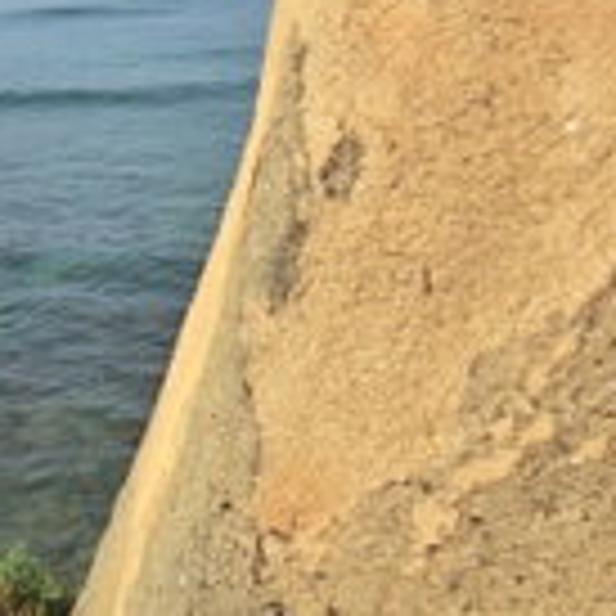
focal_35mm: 62
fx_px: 1248
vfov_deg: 27.7
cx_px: -256
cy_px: 324
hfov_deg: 23.3
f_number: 3.2
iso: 80
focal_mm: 4.3
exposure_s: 1/800
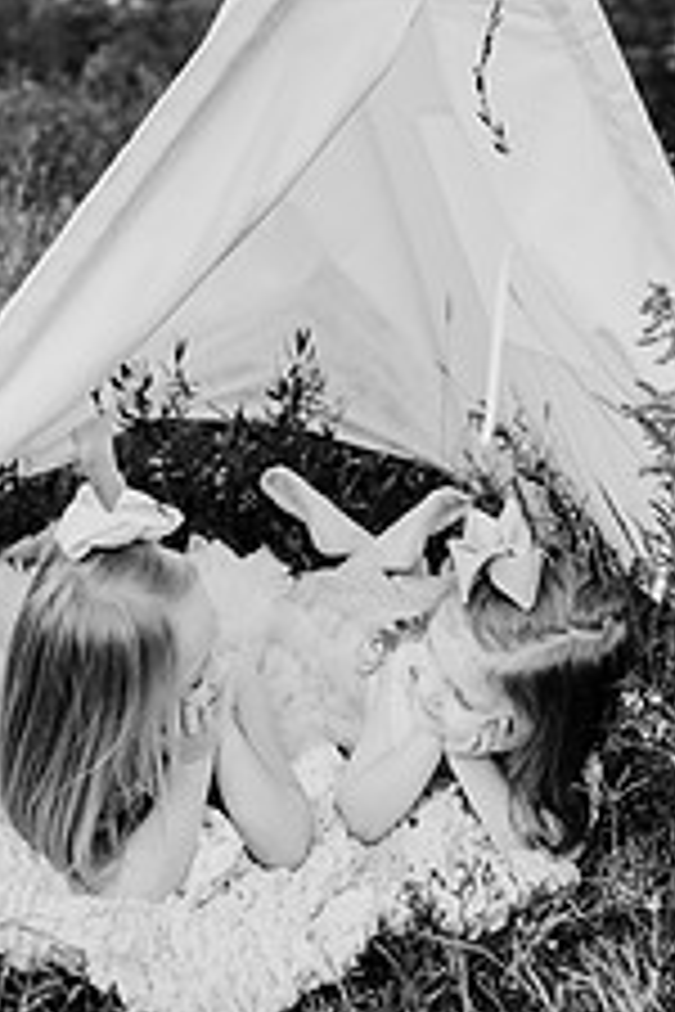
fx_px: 1350
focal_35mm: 48
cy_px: 211
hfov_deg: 28.0
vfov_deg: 39.6
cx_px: 387
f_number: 2.5
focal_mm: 24
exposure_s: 1/400
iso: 250
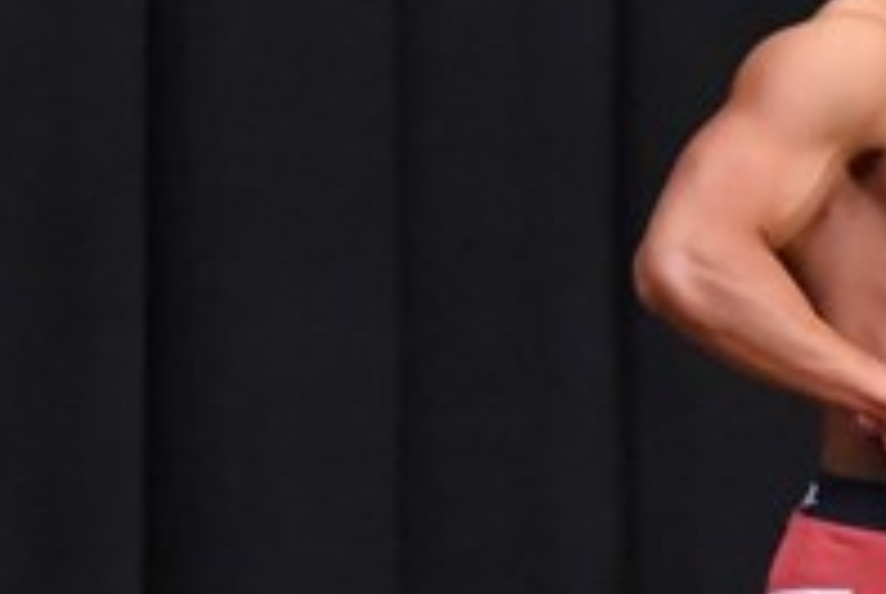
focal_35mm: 793
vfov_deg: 1.7
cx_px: 1432
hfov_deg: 2.6
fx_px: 19546
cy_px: 630
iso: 8000
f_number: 5.6
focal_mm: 135
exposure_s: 1/400
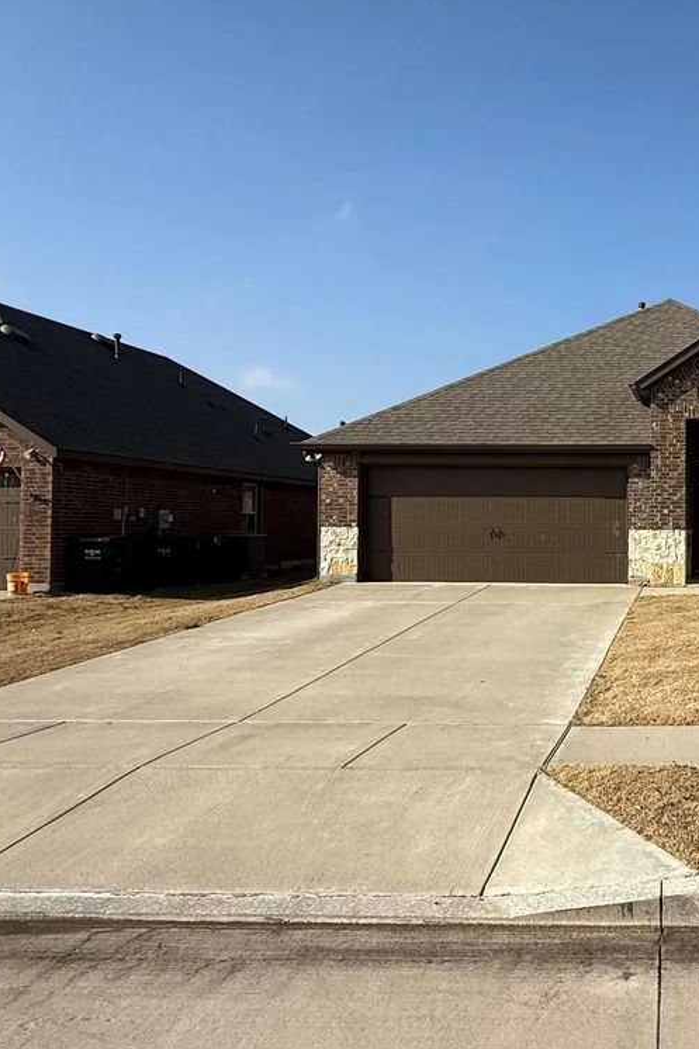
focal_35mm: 20
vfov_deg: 84.0
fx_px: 583
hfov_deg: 51.1
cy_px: 512
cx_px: 684
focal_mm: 2.22
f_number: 2.2
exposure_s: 1/2611
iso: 50
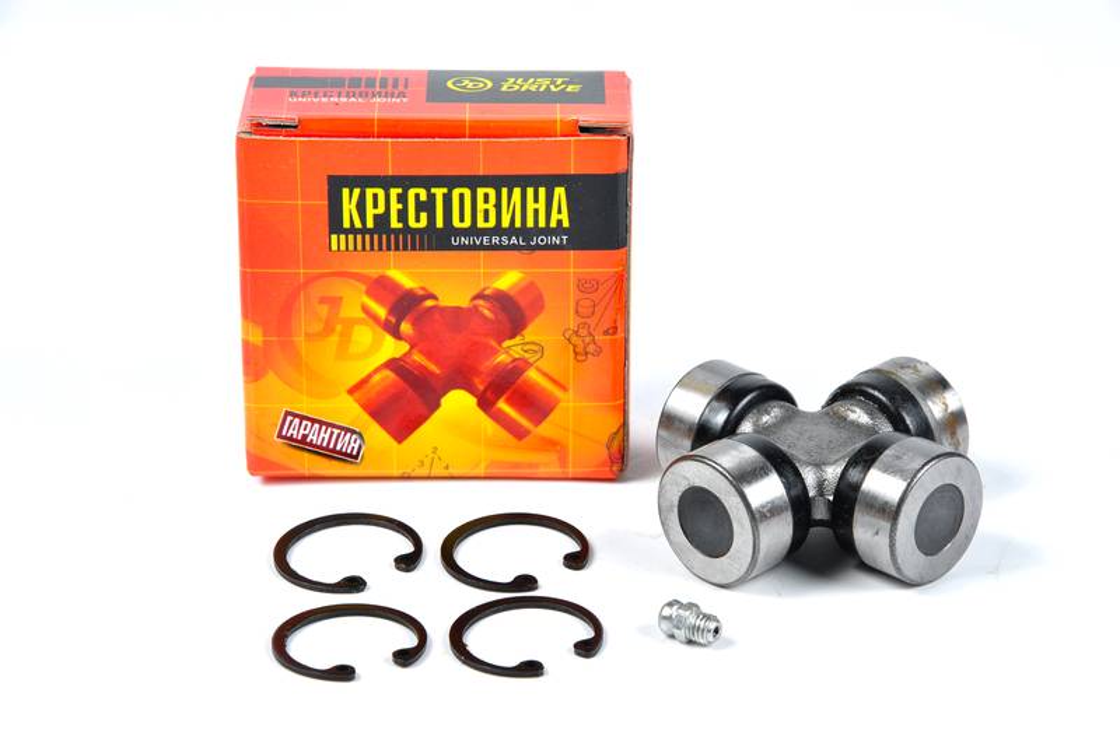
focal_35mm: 158
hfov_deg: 13.0
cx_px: 560
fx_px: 4907
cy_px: 375
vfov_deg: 8.7
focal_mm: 105
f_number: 10
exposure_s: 1/200
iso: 200
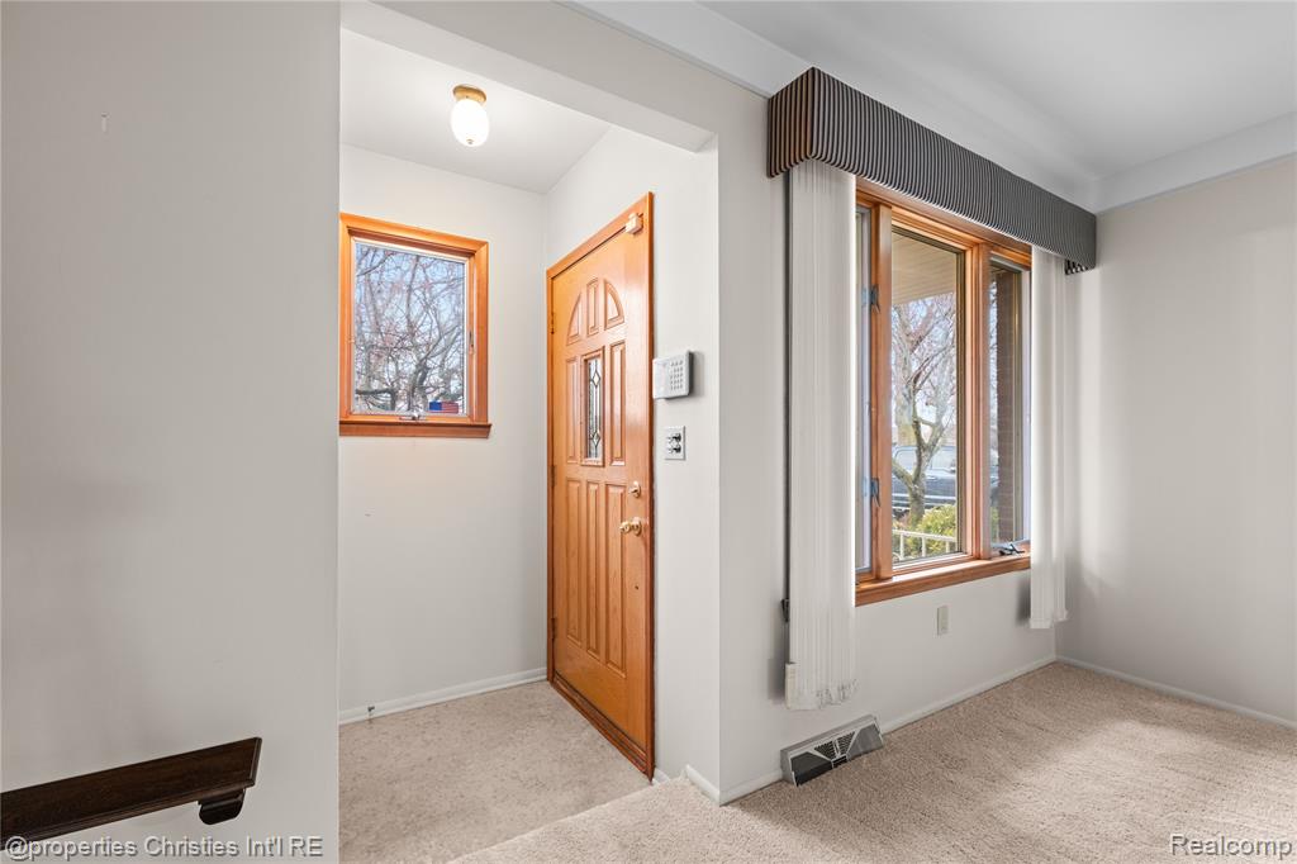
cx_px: 648
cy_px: 432
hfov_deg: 100.4
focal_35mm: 15
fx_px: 540
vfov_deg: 77.3
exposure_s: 2
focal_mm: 10
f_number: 5.6
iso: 640
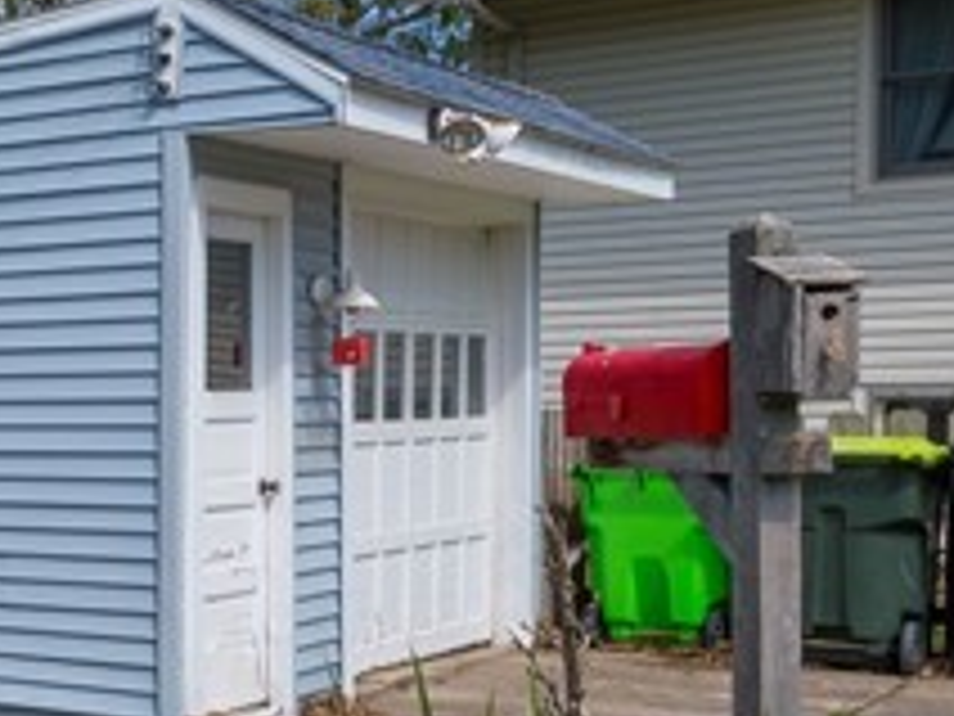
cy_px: 475
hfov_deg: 19.6
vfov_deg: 21.2
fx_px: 1902
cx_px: -830
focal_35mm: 69
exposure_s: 1/400
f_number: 9
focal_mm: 14
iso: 100
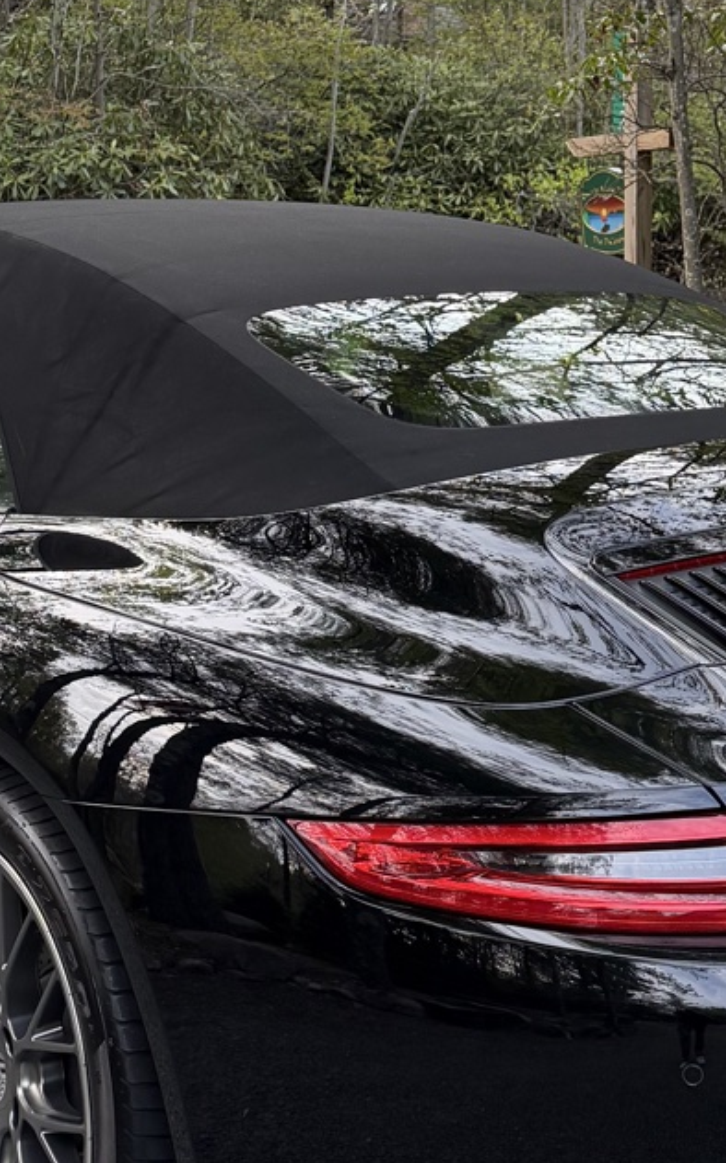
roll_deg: +3.5
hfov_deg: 18.3
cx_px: 450
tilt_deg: -3.5
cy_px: 359
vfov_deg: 28.7
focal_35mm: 71
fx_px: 2249
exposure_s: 1/227
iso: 160
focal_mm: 6.76
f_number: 1.78
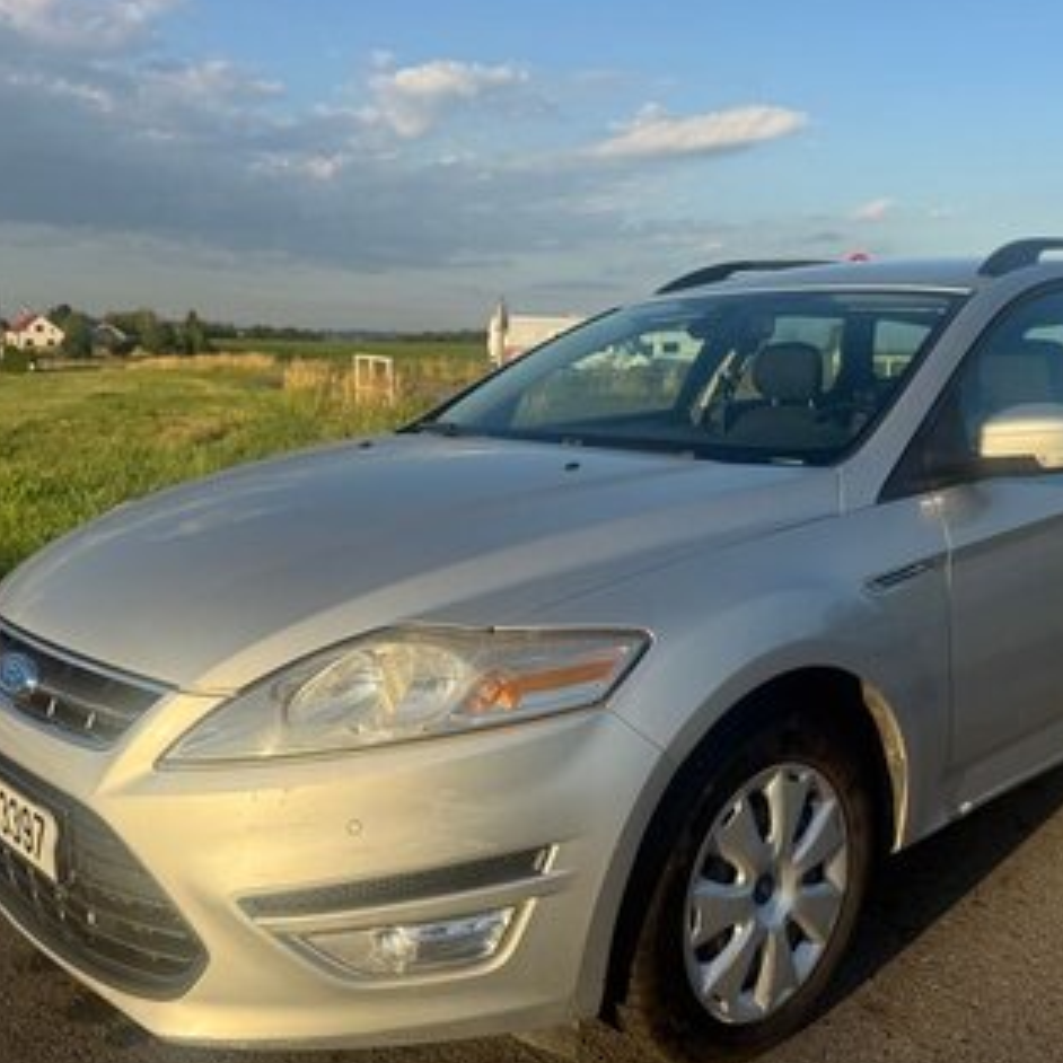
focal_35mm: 33
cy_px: 542
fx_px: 1147
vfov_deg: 49.7
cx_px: 626
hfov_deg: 49.5
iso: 100
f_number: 1.78
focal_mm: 6.76
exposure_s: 1/3584
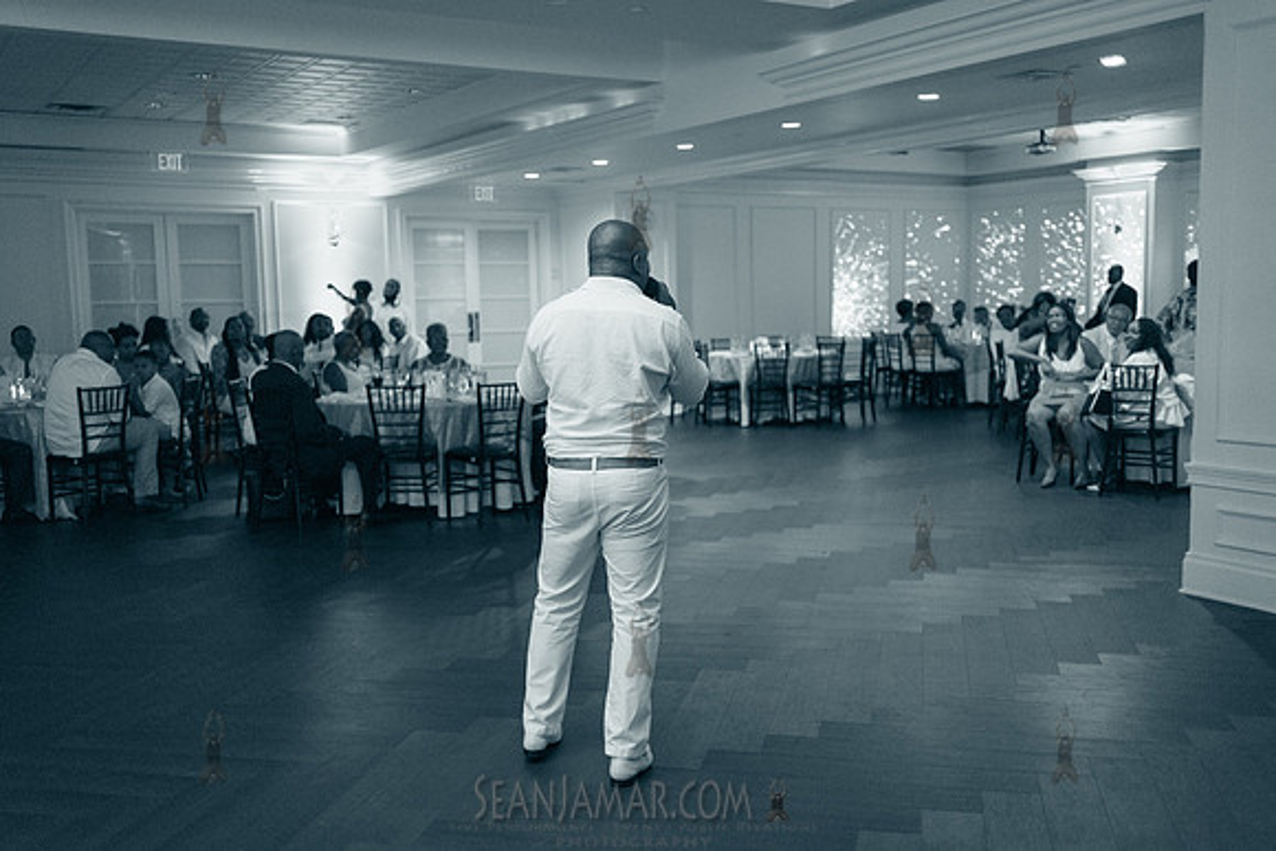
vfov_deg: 37.9
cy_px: 426
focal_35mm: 35
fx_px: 1241
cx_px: 638
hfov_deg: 54.4
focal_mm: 35
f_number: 2
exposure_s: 1/125
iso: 4000
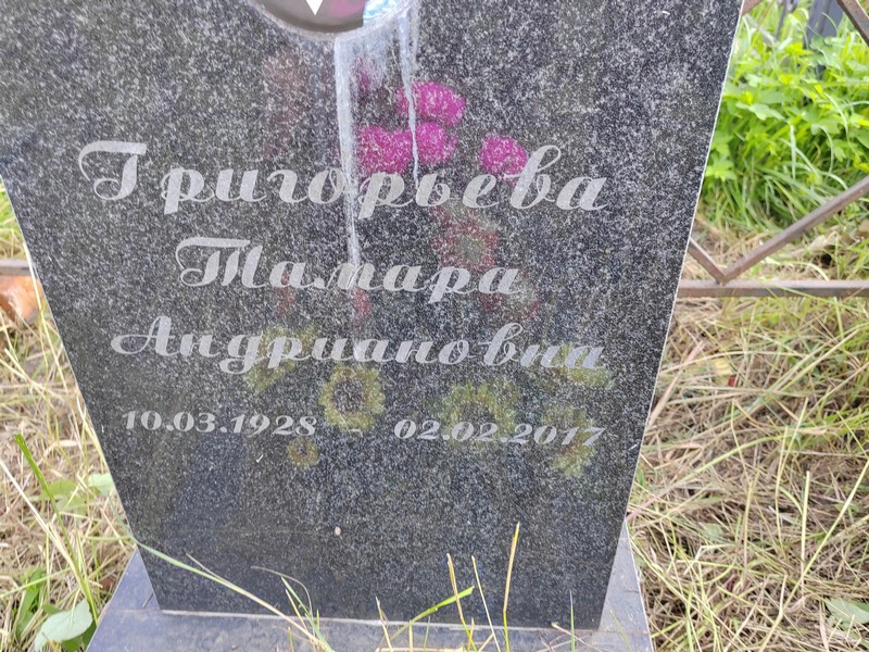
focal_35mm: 28
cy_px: 326
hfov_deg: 63.4
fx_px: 703
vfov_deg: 49.7
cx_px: 434
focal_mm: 5.52
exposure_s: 1/110
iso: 100
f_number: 1.9
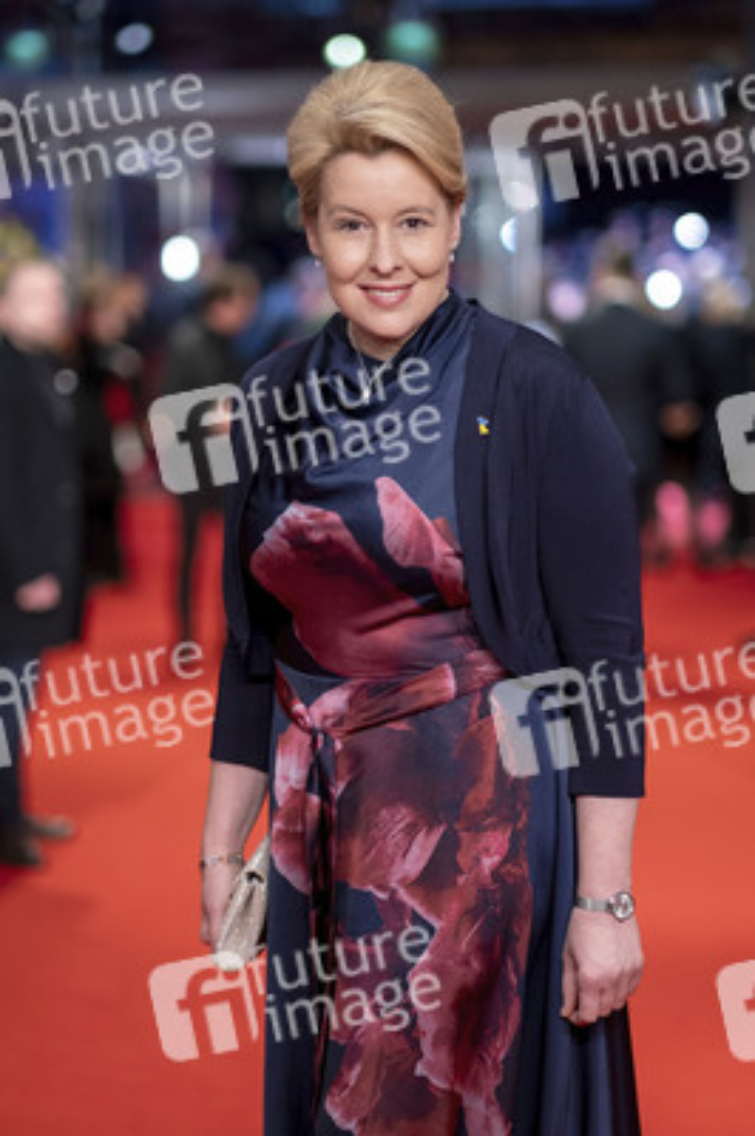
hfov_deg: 16.2
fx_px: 2647
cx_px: 378
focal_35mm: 84
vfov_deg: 24.2
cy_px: 568
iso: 500
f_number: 1.2
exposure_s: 1/300
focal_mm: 56
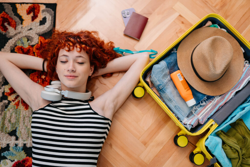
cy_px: 84
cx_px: 125
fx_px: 243
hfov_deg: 54.4
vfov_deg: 37.9
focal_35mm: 35
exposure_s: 1/400
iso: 500
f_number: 1.6
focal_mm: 35
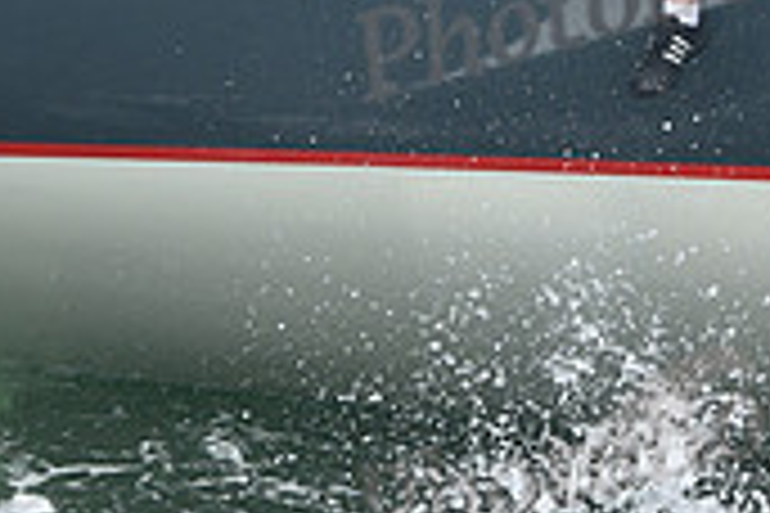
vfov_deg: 4.9
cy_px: -187
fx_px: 5946
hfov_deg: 7.4
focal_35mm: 278
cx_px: 126
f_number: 5.6
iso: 250
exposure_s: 1/1000
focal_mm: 82
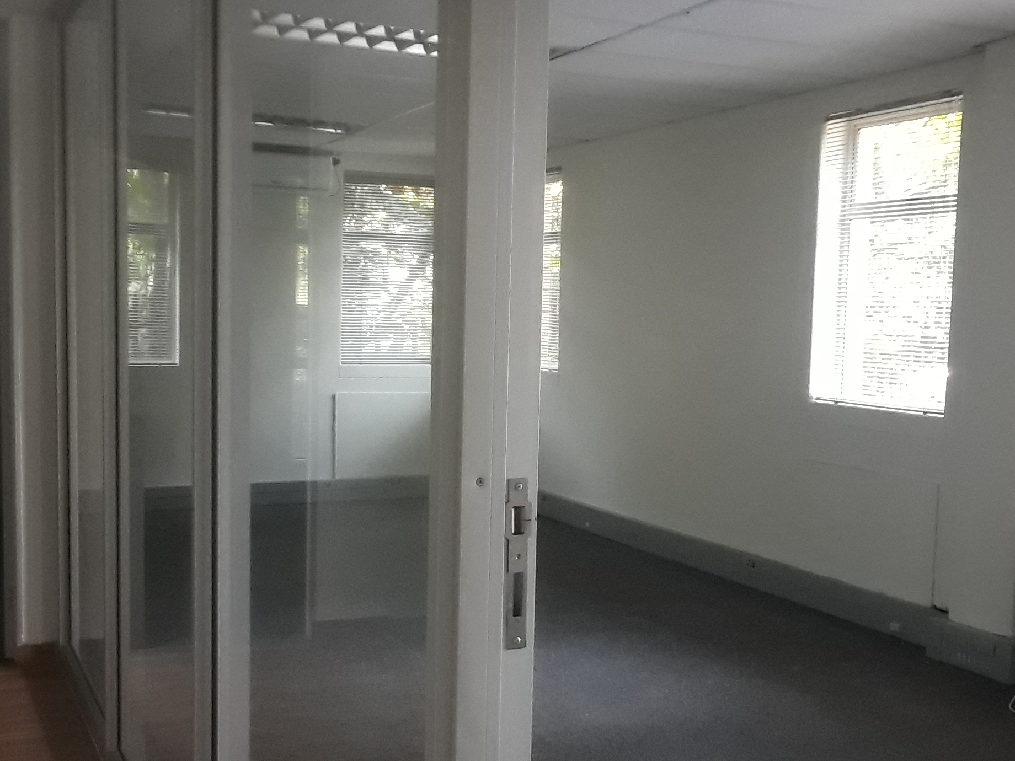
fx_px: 1232
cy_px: 409
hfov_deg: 44.8
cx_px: 480
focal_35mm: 42
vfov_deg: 34.3
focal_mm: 2.2
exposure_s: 1/50
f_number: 1.9
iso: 200
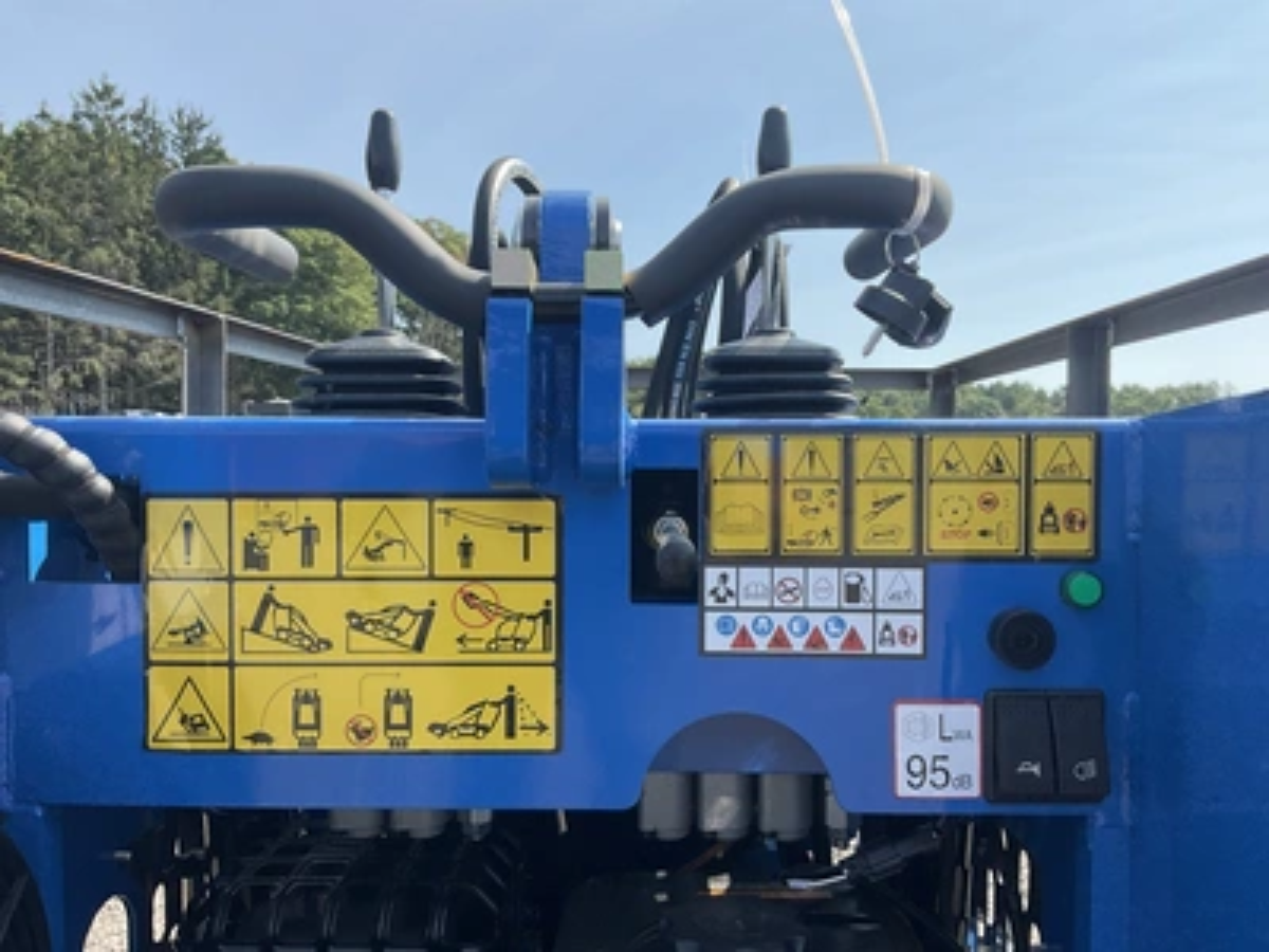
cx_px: 634
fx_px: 1063
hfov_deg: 61.7
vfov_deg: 48.2
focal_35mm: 29
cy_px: 476
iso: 25
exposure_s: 1/869
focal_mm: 3
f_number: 1.8
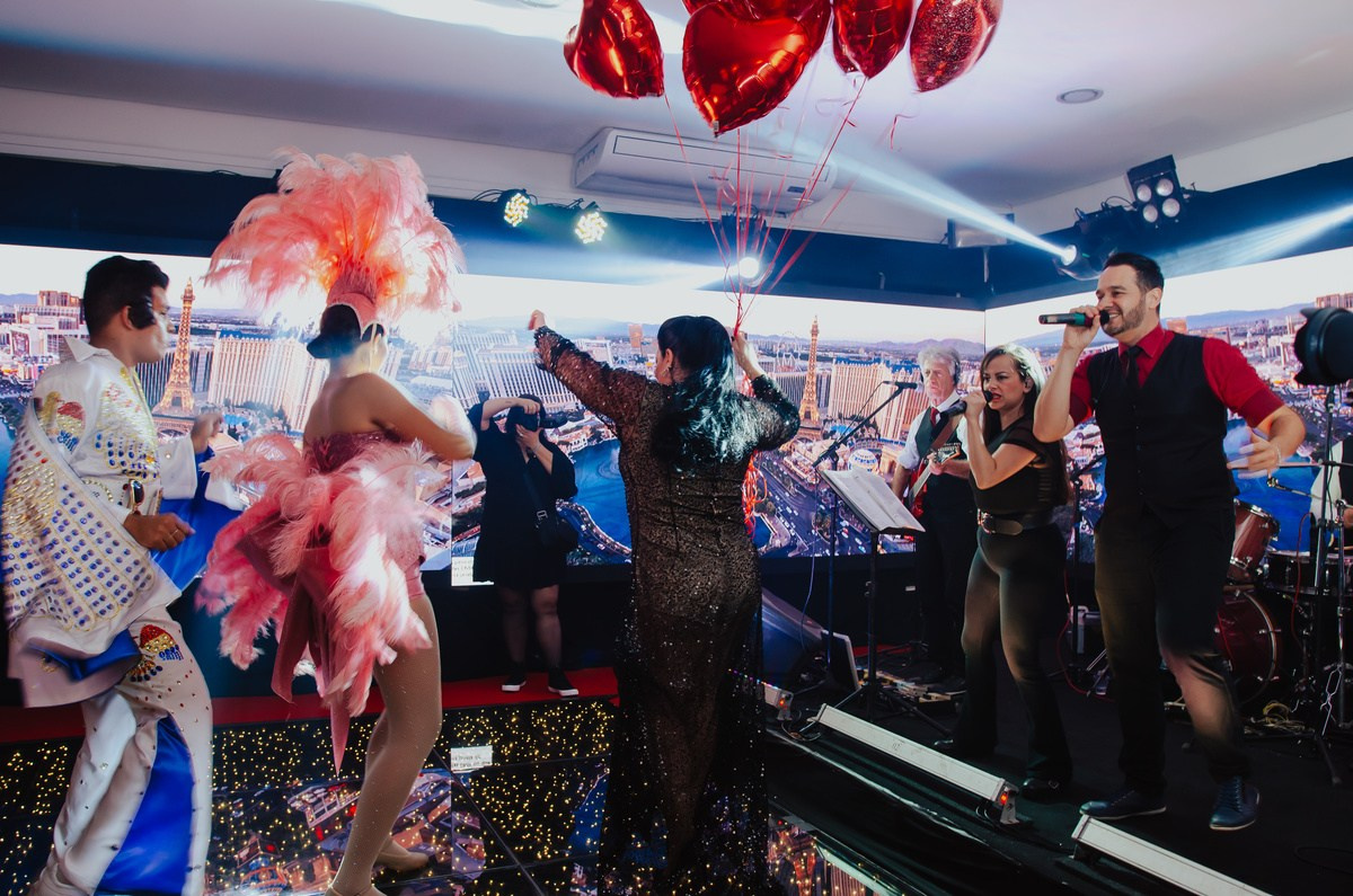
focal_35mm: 27
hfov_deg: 67.5
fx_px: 1013
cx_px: 676
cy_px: 448
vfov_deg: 47.7
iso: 500
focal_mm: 18
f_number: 2.8
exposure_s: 1/60
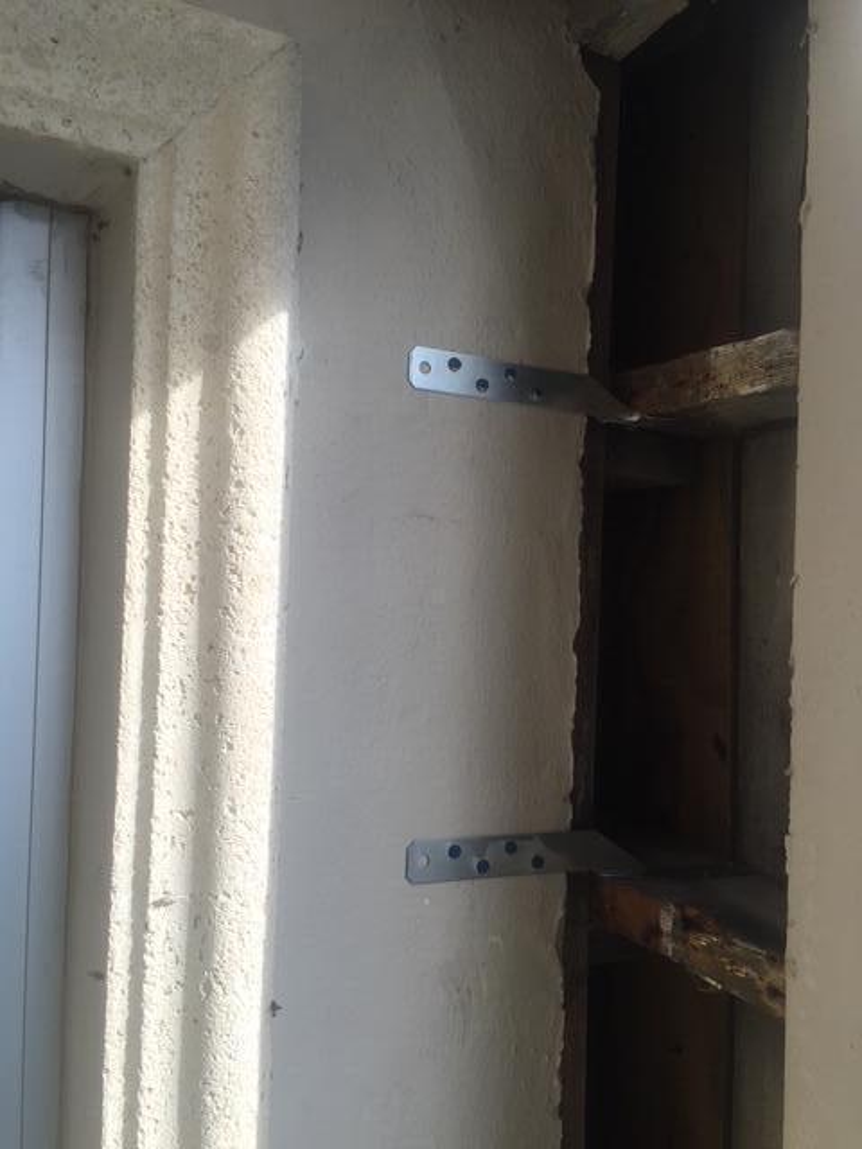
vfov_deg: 61.7
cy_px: 574
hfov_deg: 48.2
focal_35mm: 29
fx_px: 963
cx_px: 431
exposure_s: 1/879
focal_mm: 4.15
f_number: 2.2
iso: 32
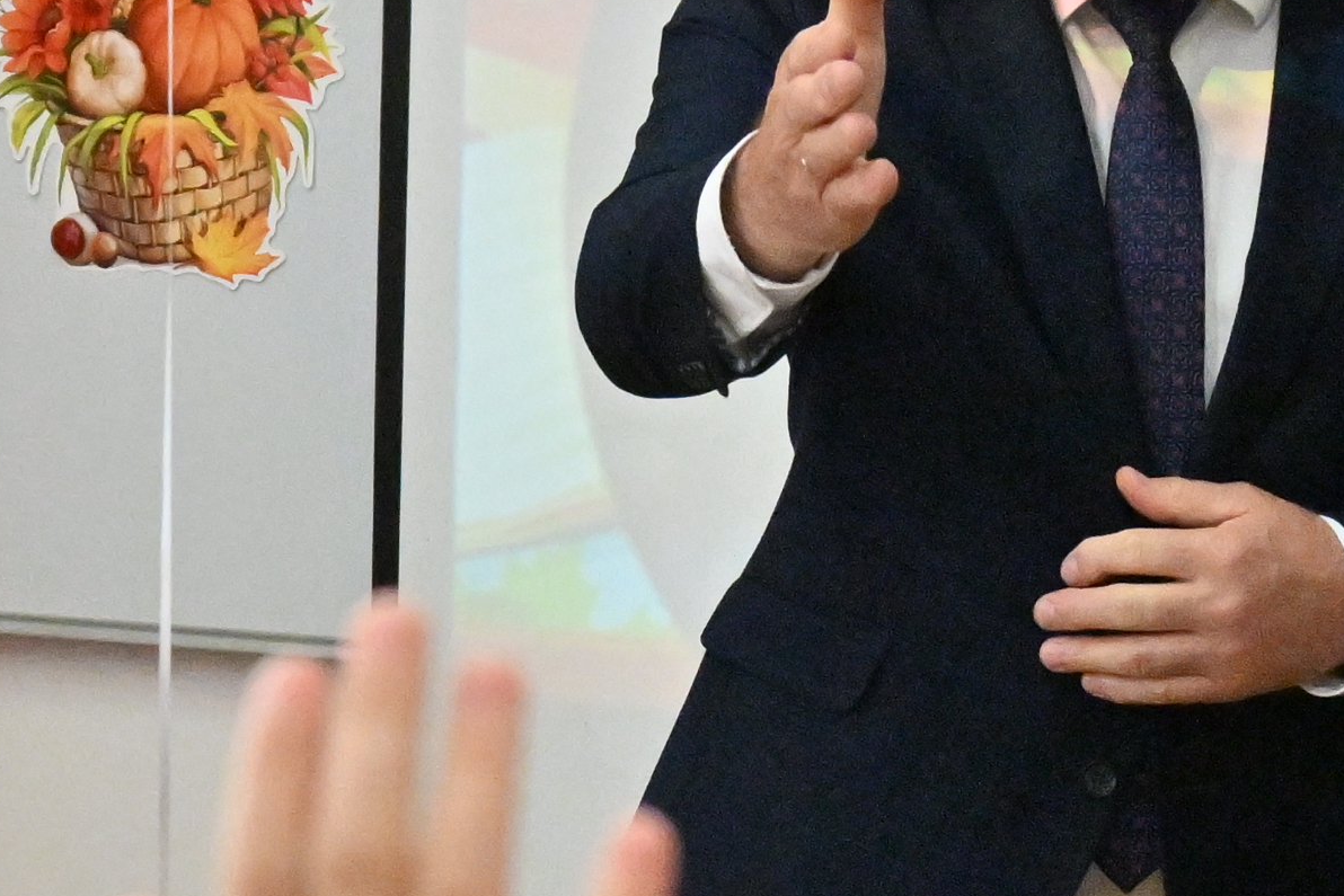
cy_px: 1228
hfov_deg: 9.7
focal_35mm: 213
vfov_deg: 6.4
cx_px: 481
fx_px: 7952
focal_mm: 41
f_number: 5
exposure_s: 1/1000
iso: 3200
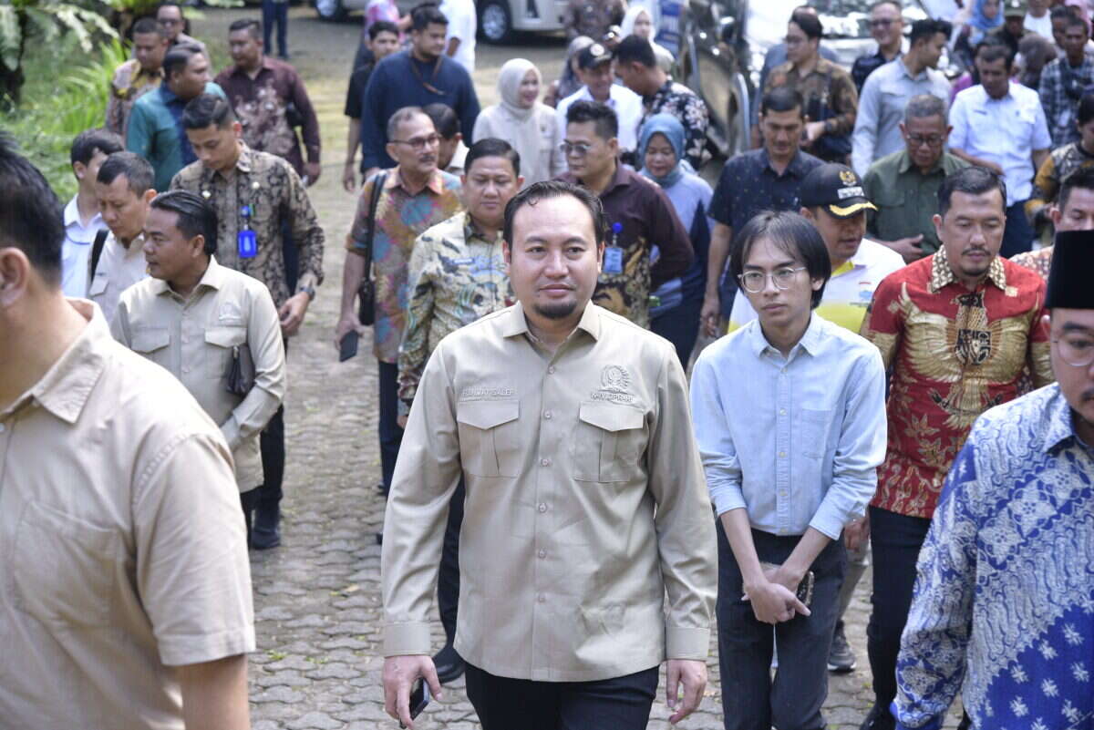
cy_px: 365
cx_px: 547
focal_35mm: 78
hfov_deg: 26.0
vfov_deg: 17.5
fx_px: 2371
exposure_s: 1/200
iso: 1000
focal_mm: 78
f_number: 5
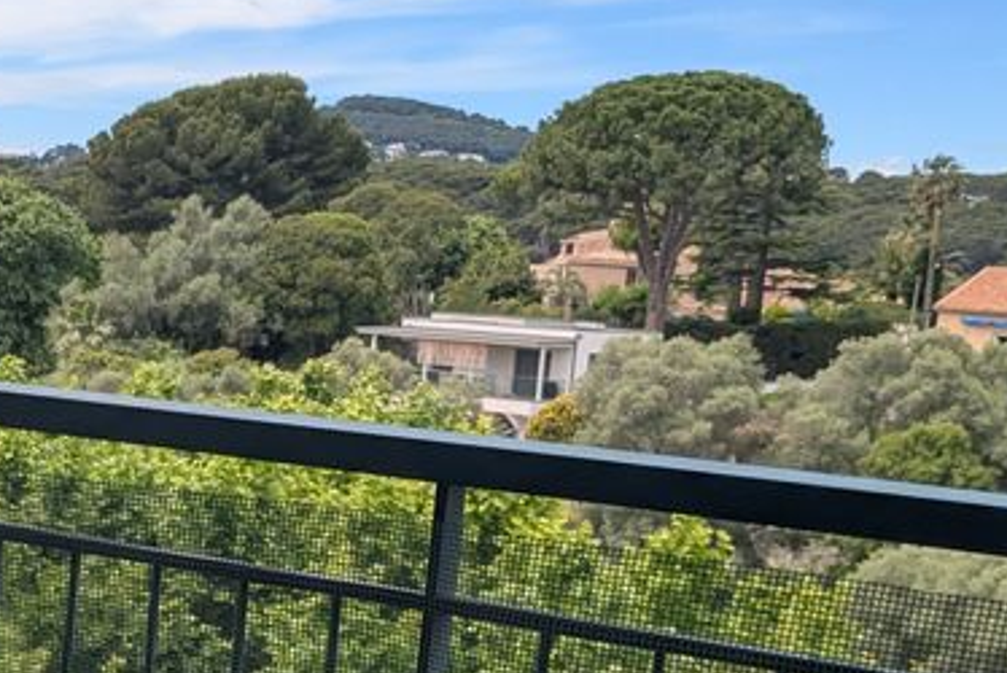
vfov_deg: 18.1
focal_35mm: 75
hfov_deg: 25.7
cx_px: 13
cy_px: 541
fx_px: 2099
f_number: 1.73
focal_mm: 4.38
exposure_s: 1/2336
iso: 48
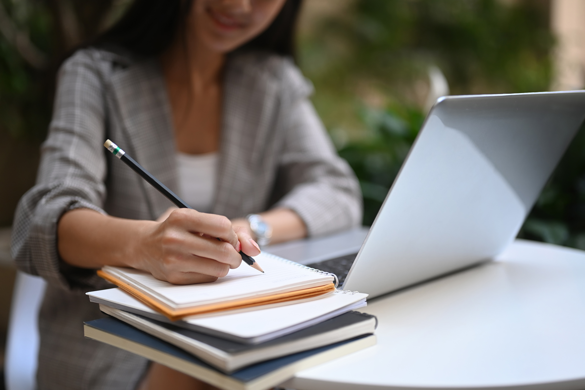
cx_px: 292
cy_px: 195
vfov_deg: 27.0
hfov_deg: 39.6
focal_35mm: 50
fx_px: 812
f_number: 1.8
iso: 400
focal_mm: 50
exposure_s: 1/800
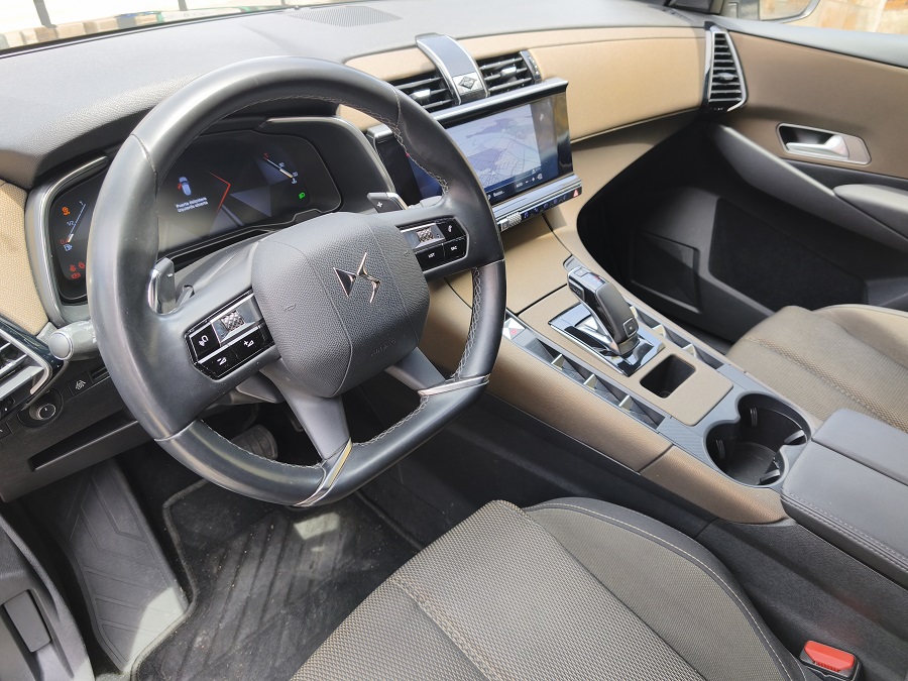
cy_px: 340
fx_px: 603
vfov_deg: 58.9
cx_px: 454
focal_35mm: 23
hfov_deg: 73.9
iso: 50
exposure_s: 1/253
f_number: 1.7
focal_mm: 5.35
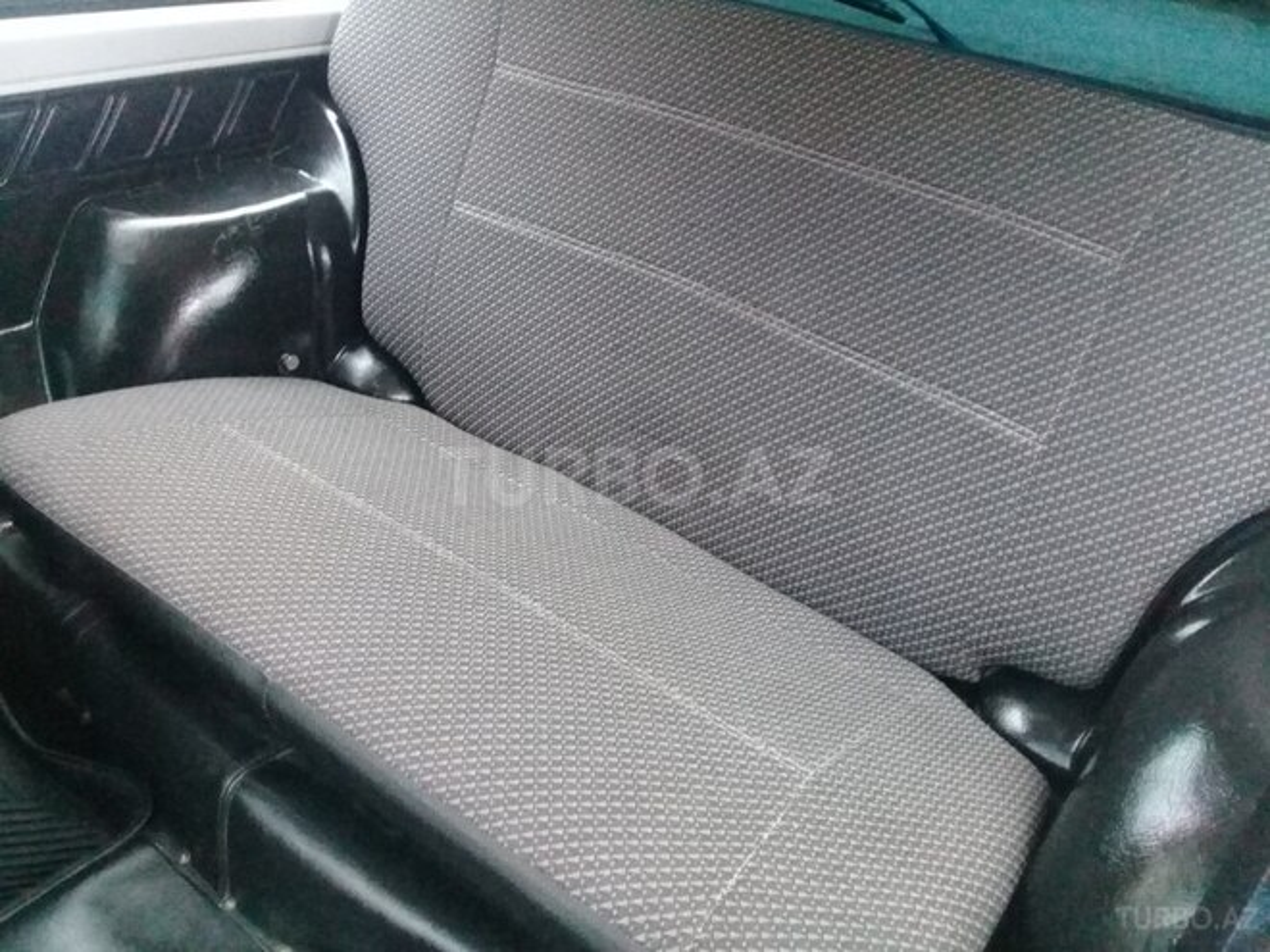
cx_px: 635
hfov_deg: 58.4
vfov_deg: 45.4
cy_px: 476
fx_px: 1137
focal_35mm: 31
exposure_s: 1/17
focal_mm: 3.3
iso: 640
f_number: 2.2
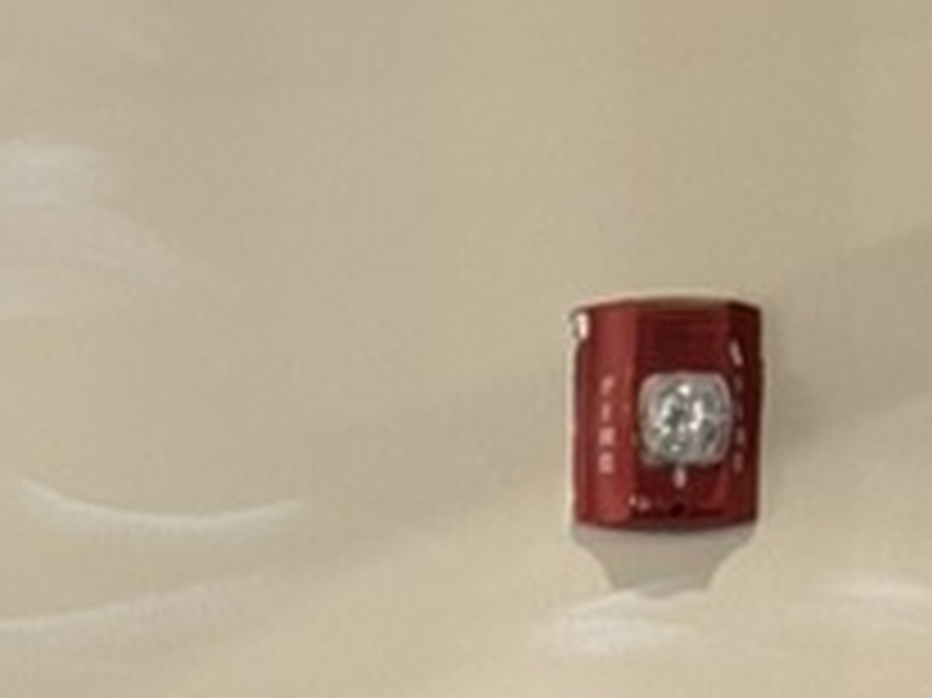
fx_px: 6404
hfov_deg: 8.2
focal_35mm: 238
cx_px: -446
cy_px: 1869
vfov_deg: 5.9
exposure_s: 1/60
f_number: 1.78
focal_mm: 6.76
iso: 200
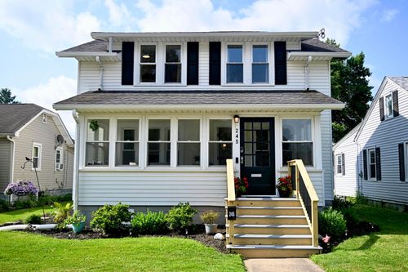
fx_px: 346
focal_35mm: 30
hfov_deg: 61.1
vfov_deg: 42.9
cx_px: 204
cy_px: 136
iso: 400
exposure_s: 1/2000
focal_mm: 30.5
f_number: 4
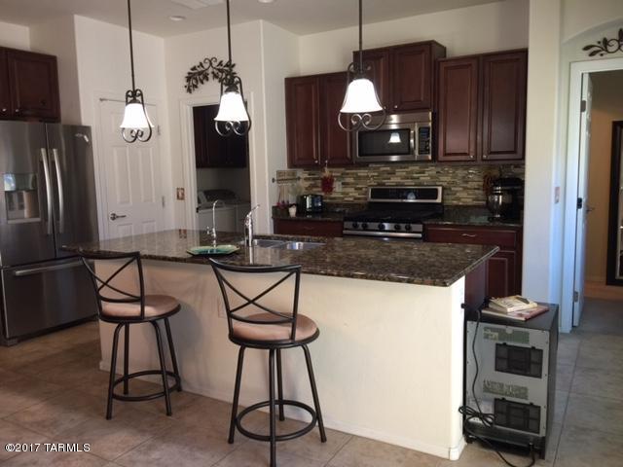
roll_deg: -0.2
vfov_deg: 48.2
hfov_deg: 61.7
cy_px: 234
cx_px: 312
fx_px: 522
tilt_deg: -7.1
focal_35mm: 29
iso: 40
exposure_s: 1/15
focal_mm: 4.15
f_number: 2.2
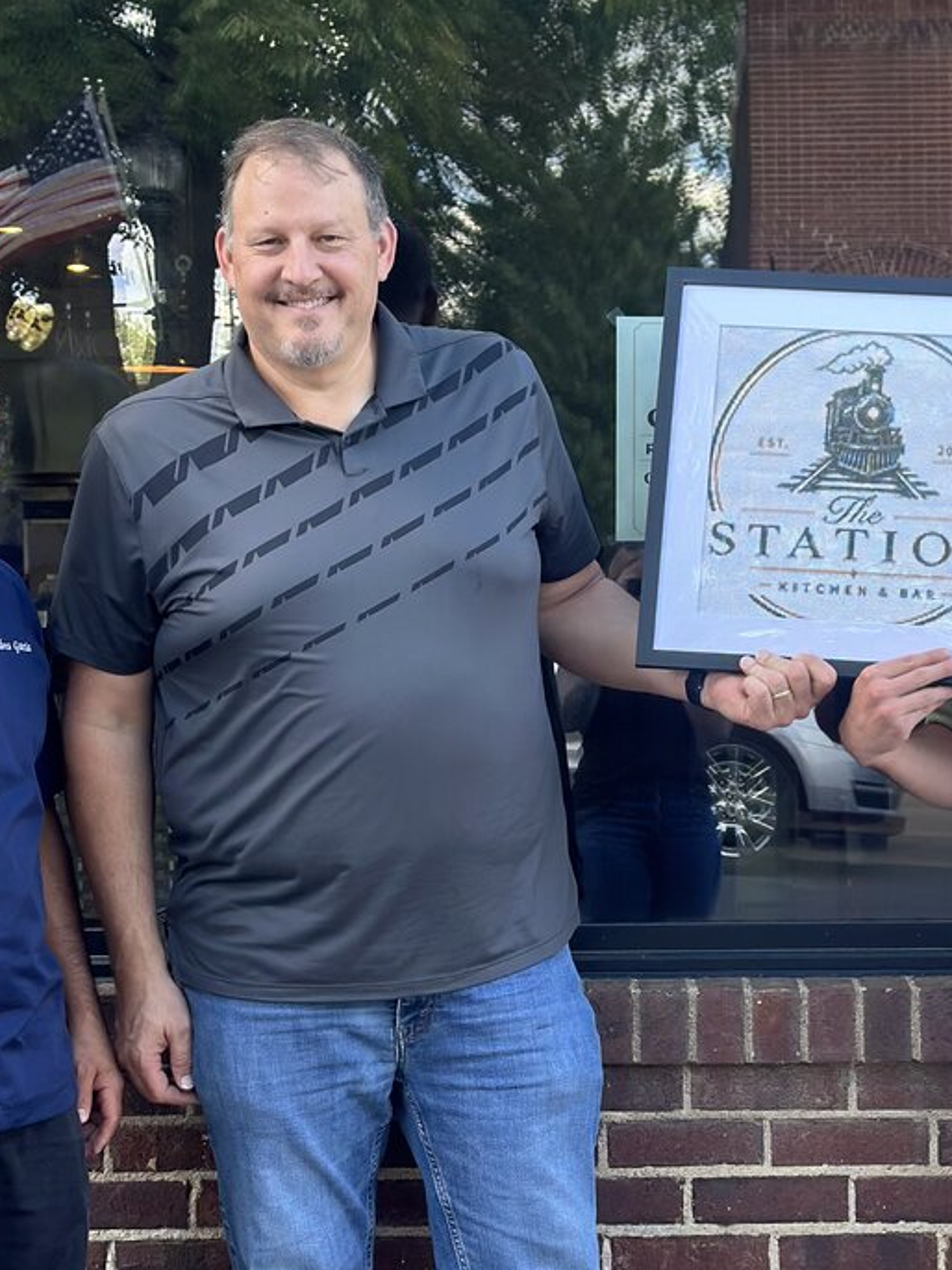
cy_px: 722
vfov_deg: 23.3
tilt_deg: -1.3
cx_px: 604
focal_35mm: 84
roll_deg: +0.1
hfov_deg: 17.5
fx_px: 3082
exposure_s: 1/375
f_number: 1.78
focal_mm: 6.86
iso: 80
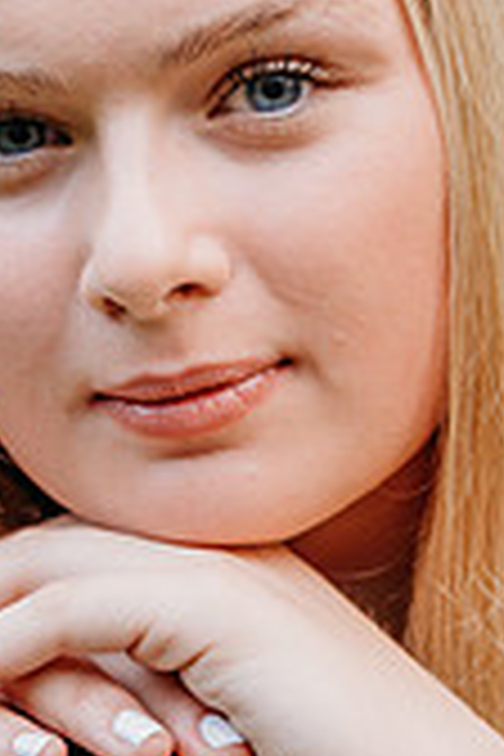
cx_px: 176
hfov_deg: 7.3
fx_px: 3948
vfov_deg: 10.9
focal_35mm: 188
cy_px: 248
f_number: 2.8
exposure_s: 1/200
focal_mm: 70
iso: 500
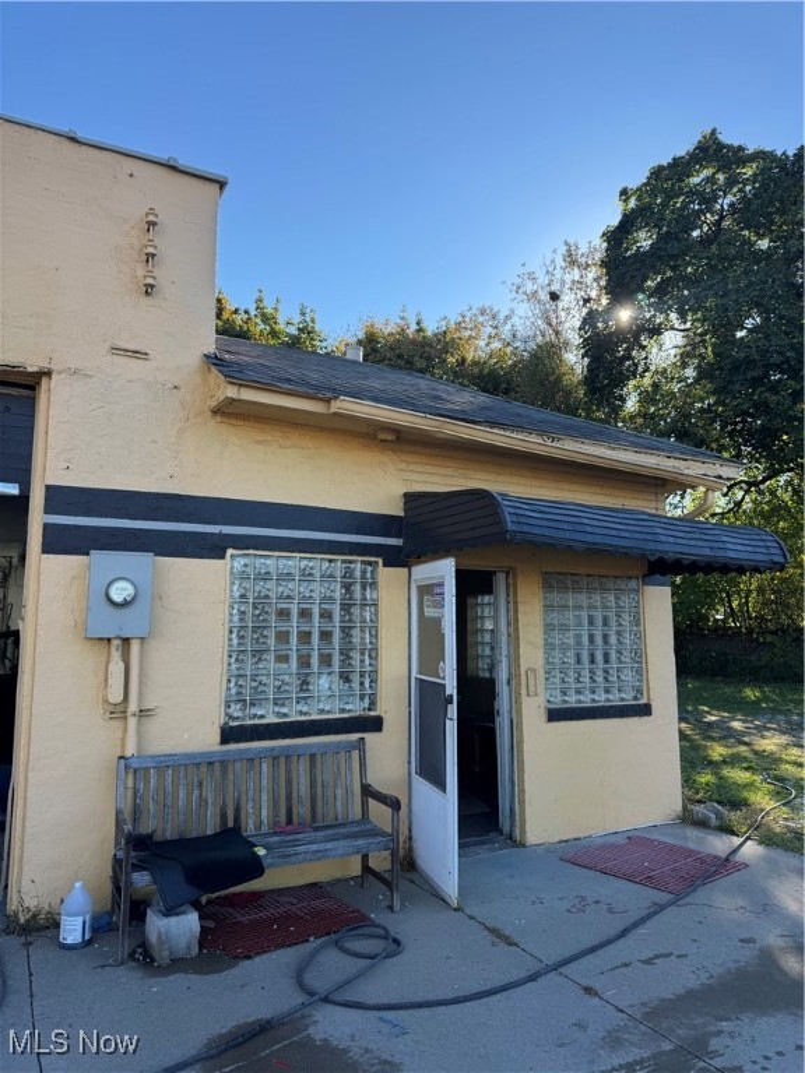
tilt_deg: +9.7
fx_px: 744
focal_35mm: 24
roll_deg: -1.1
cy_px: 536
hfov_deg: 56.8
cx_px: 402
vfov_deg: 71.6
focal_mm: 6.76
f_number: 1.78
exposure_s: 1/1818
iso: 80
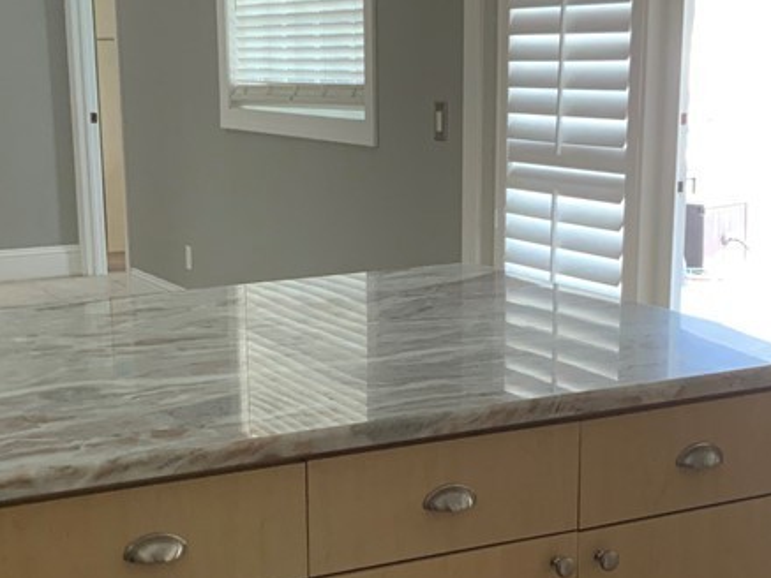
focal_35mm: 68
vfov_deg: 21.5
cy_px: 405
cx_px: 309
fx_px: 1515
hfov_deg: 28.5
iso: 160
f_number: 1.8
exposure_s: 1/60
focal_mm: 3
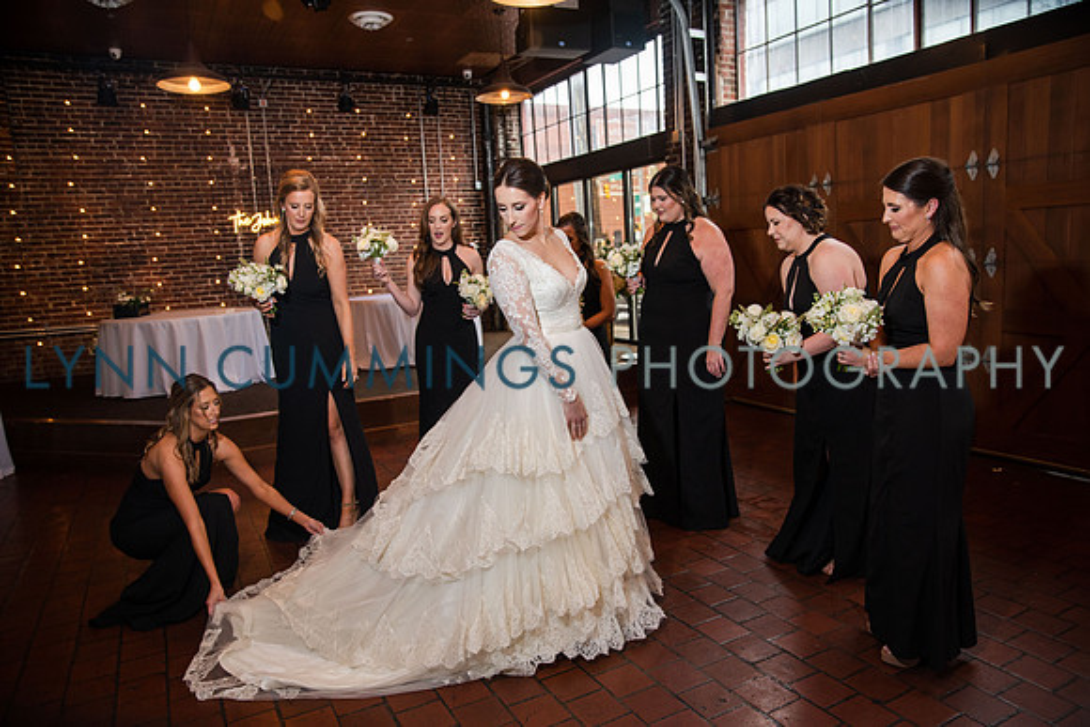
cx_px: 545
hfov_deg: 73.7
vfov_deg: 53.2
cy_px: 364
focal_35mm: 24
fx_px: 727
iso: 400
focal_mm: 24
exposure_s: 1/160
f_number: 3.2
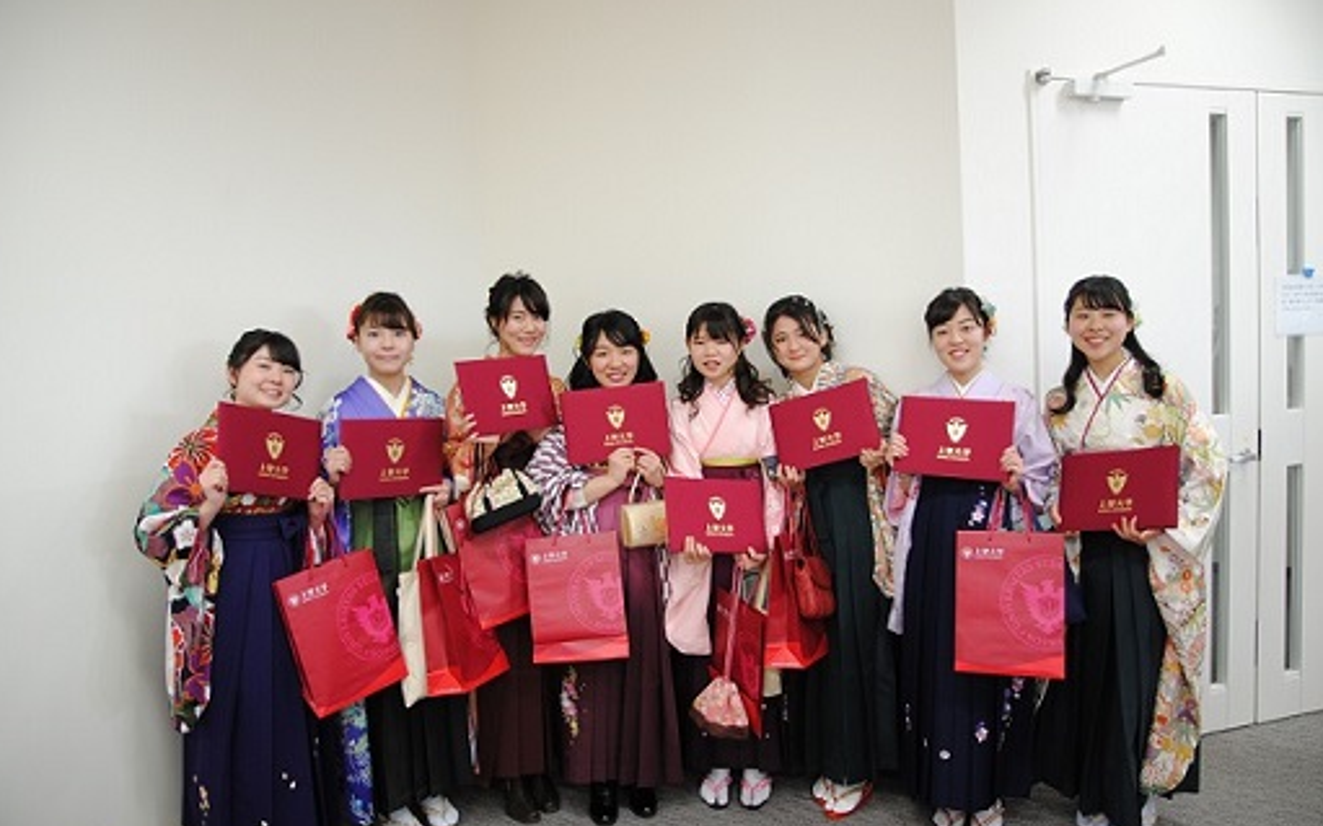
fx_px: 901
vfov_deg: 49.2
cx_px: 656
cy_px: 399
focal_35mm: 25
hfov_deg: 72.6
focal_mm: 16
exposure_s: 1/30
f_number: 3.5
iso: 280
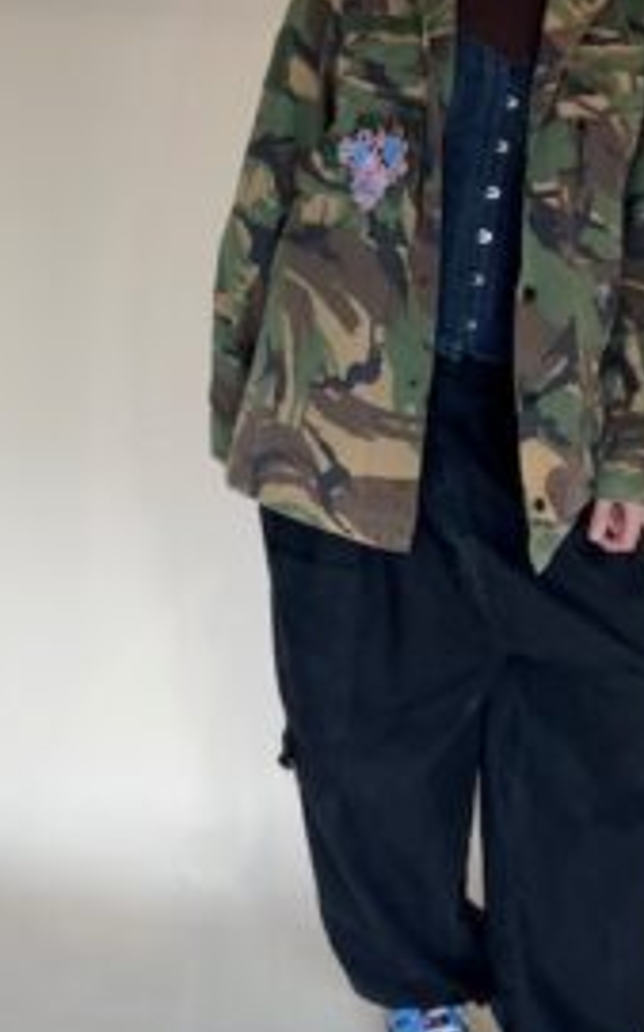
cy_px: 320
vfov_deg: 41.9
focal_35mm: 47
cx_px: 469
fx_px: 1322
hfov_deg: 27.1
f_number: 1.9
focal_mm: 2.69
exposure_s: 1/82
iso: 80
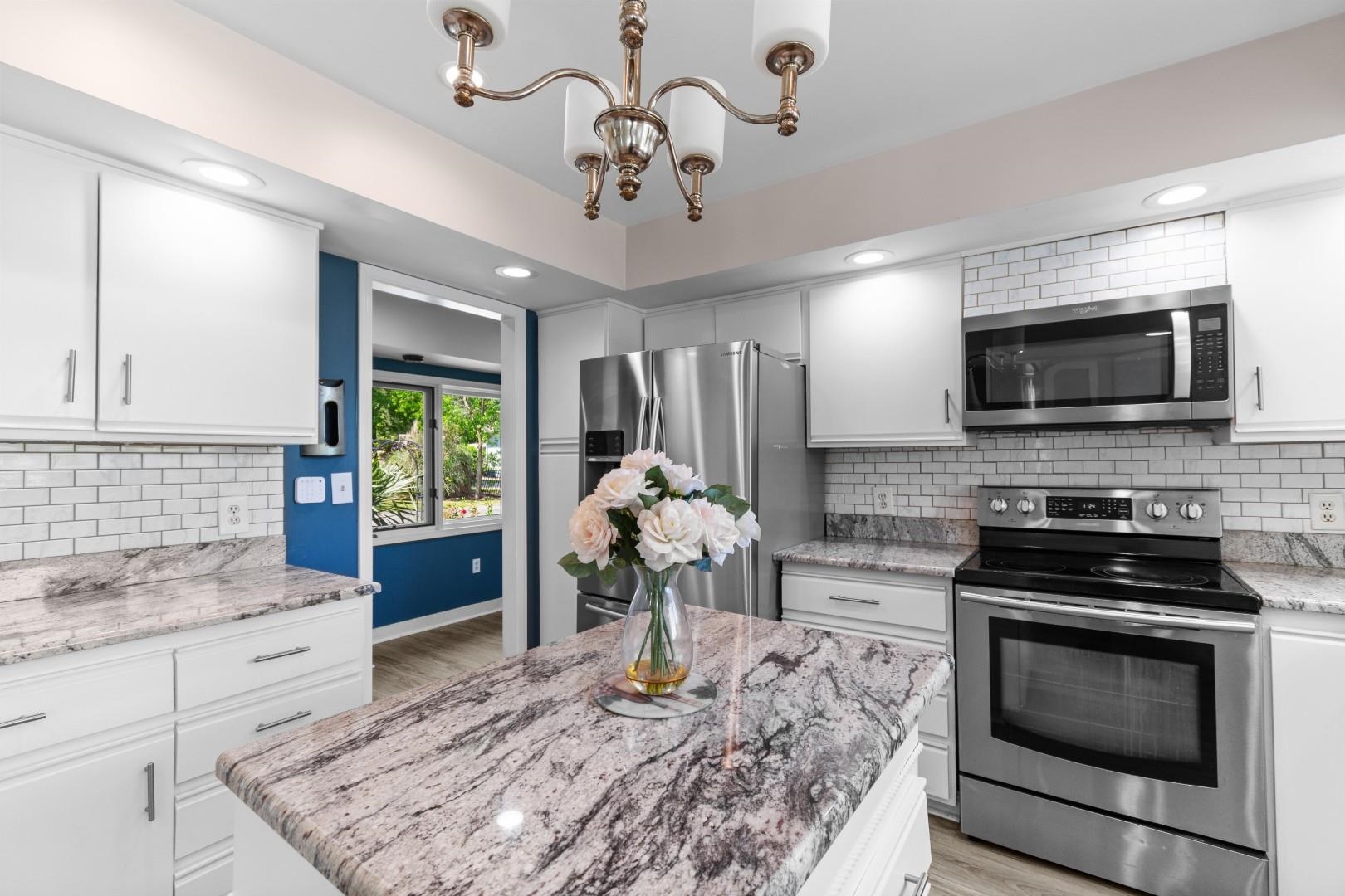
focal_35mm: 15
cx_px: 672
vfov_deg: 77.3
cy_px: 448
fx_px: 560
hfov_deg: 100.4
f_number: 4.5
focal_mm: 10
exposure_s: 1/20
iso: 100
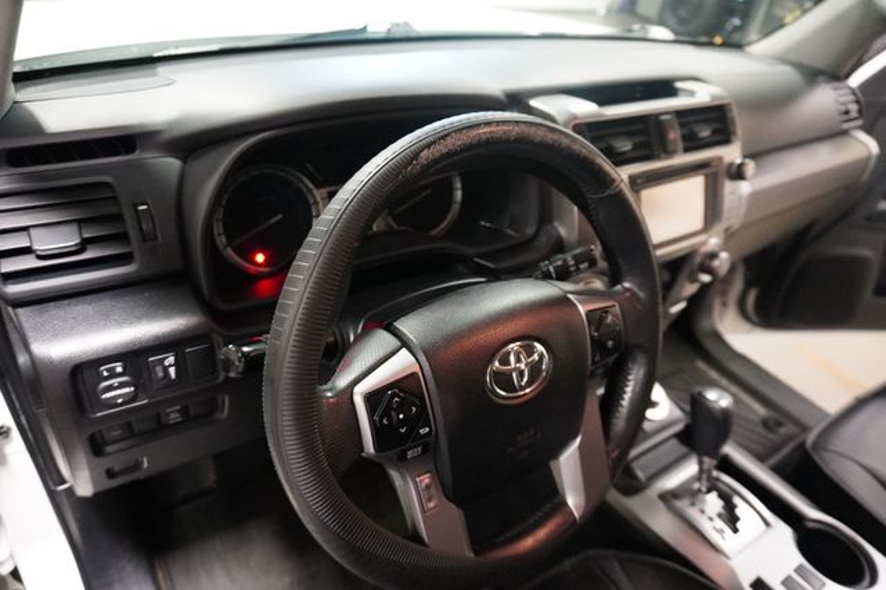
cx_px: 443
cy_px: 295
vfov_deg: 53.1
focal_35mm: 24
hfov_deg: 73.8
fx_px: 590
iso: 6400
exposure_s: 1/50
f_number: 3.5
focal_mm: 16
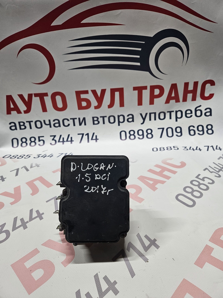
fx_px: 198
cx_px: 112
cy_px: 149
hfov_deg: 58.9
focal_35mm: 23
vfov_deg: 73.9
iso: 320
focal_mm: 5.4
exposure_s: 1/100
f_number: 1.8
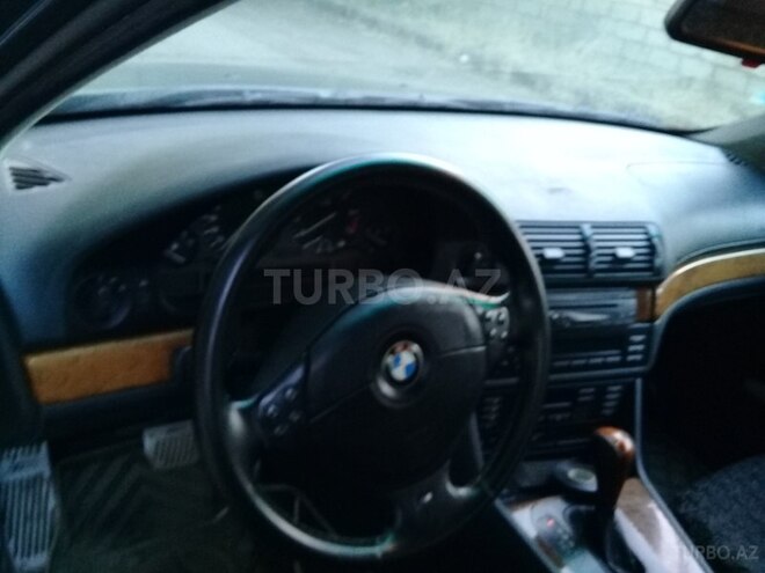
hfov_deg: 58.4
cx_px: 382
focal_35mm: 31
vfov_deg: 45.4
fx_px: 685
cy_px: 286
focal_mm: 3.3
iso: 200
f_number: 2.2
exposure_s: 1/17
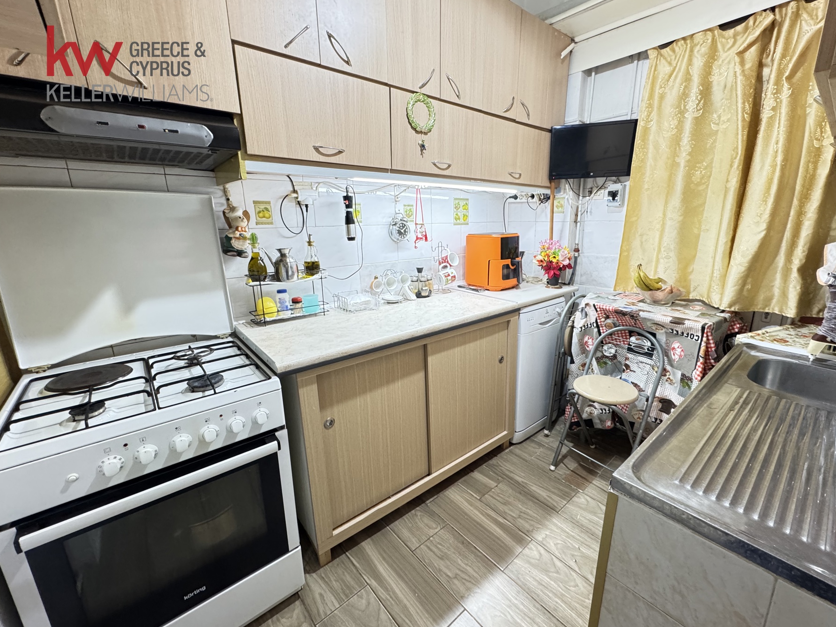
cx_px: 441
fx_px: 362
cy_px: 308
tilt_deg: -13.0
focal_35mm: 15
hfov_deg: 98.1
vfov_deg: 81.7
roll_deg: +0.7
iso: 400
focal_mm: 2.22
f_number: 2.2
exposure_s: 1/50
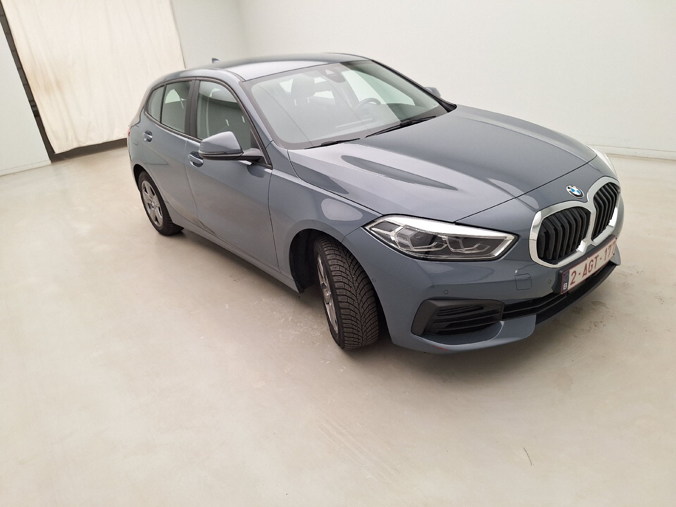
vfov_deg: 58.9
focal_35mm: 23
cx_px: 338
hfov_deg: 73.9
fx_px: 449
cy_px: 254
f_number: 1.8
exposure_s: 1/100
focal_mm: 5.54
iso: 50
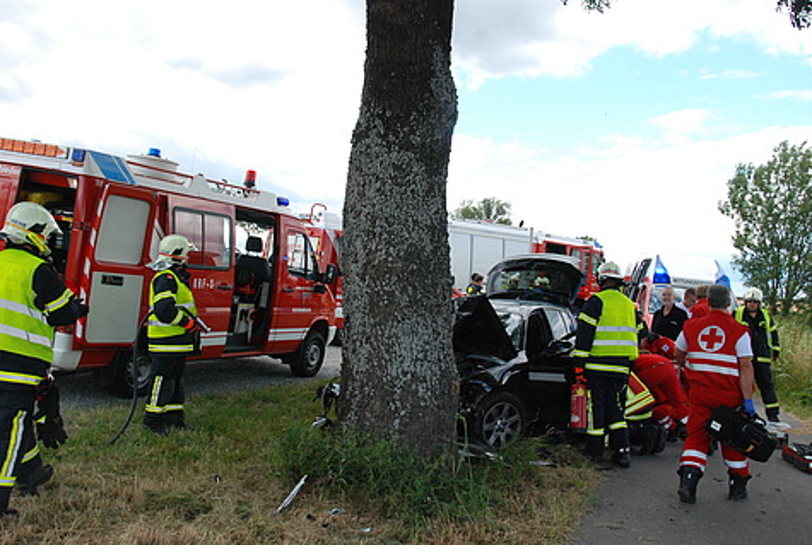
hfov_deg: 53.0
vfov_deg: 37.0
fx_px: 814
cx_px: 406
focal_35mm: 36
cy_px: 272
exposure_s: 1/500
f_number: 11
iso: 1000
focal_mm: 24
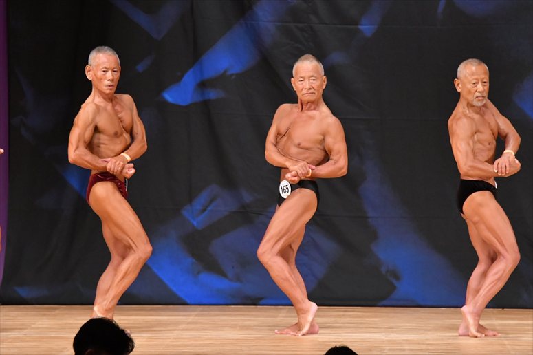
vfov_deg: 4.8
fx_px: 4218
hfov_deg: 7.2
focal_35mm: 285
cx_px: 266
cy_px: 178
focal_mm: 190
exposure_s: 1/400
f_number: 5.6
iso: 6400
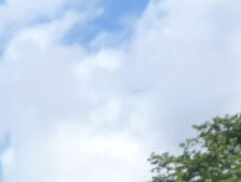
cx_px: -322
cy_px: 345
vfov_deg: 8.9
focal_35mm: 158
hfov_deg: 10.8
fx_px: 1101
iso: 160
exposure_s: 1/640
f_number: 4
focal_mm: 5.3
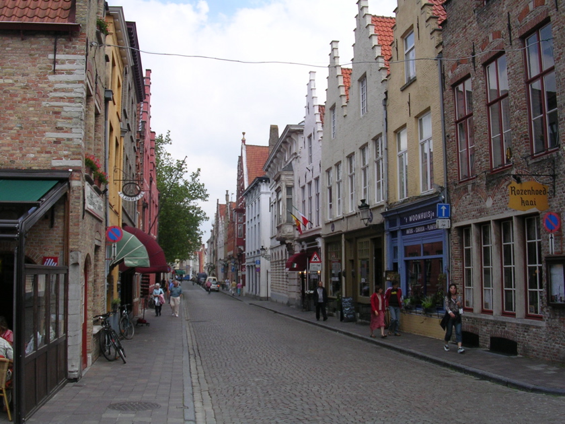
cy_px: 212
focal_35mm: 38
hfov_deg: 49.0
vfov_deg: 37.7
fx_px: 620
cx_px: 282
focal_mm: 5.8
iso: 50
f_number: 5.6
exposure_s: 1/215
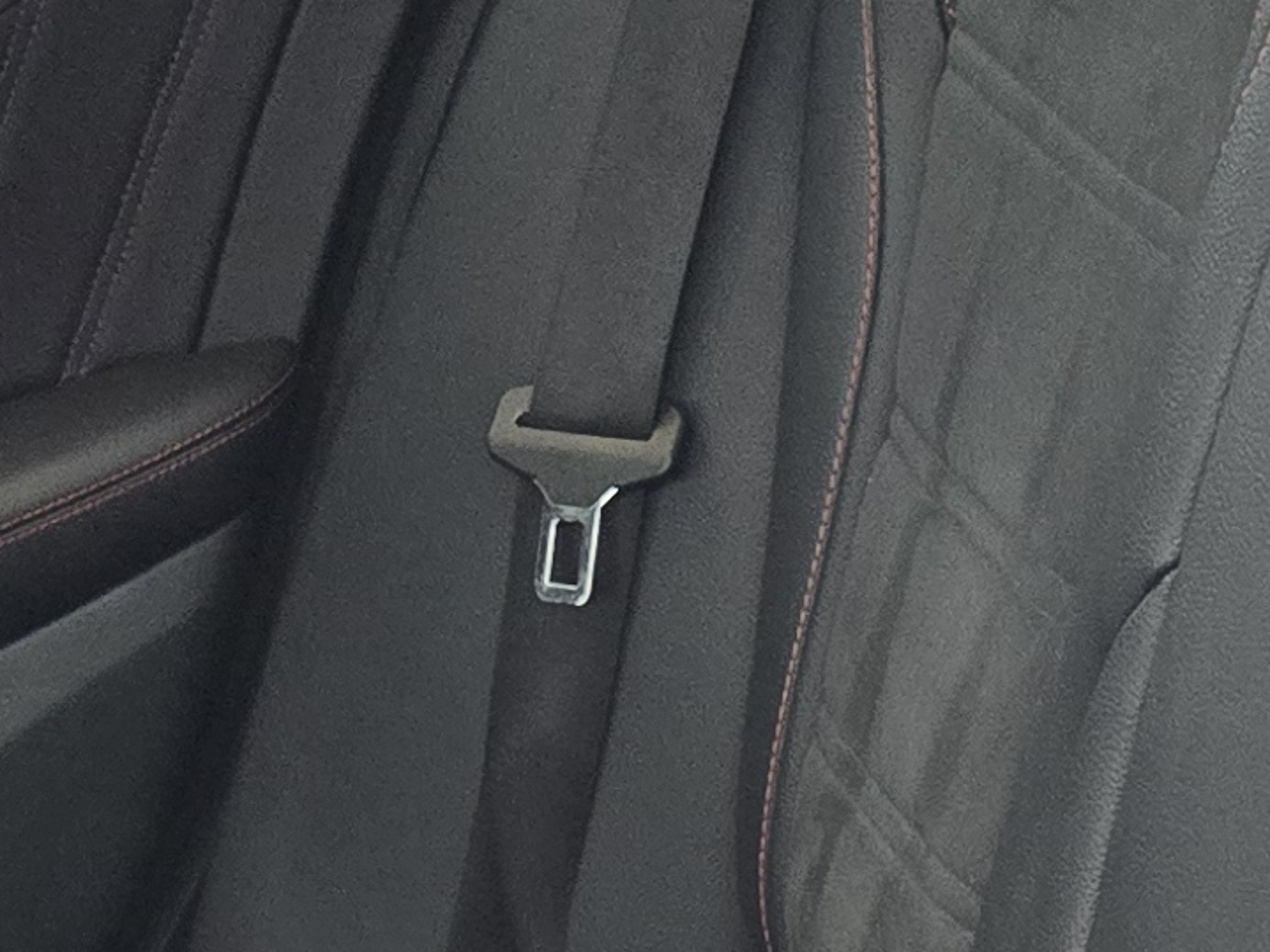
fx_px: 4695
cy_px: 2195
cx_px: 523
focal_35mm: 128
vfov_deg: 10.2
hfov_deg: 15.4
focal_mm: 5.4
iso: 320
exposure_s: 1/100
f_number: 1.8
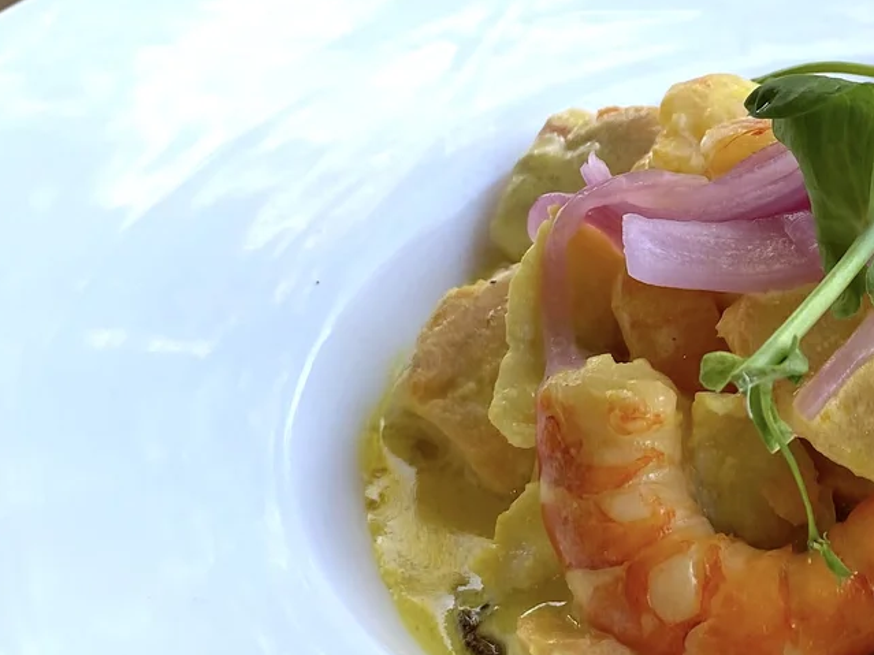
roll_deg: +1.5
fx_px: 1767
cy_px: 208
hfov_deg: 26.7
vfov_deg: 20.9
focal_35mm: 70
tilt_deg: -32.1
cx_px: 814
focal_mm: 4.25
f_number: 1.8
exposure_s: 1/194
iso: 32
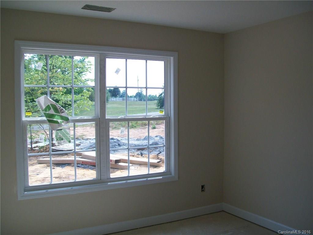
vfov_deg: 39.7
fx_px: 326
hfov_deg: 51.4
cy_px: 118
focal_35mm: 36
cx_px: 156
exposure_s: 1/400
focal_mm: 6
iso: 64
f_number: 2.7
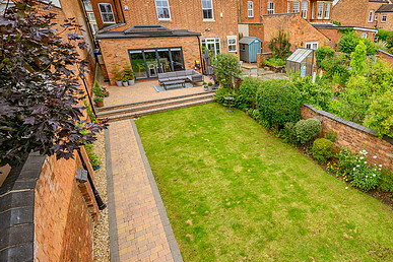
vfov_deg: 59.5
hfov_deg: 78.1
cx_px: 267
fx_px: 229
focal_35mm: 21
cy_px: 128
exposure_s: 1/125
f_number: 7.1
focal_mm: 14
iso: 100
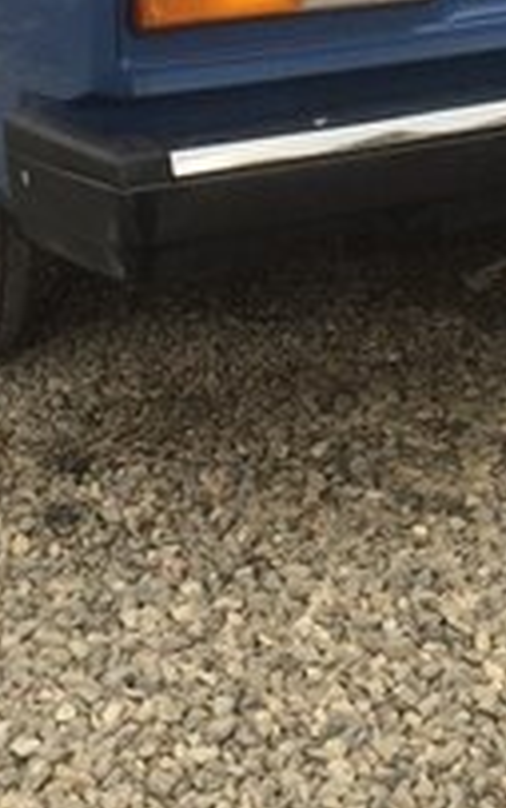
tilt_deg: -7.9
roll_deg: +4.6
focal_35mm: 75
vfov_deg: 24.9
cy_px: -147
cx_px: 303
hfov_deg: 17.4
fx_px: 1654
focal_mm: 4.15
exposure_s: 1/483
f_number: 2.2
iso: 32
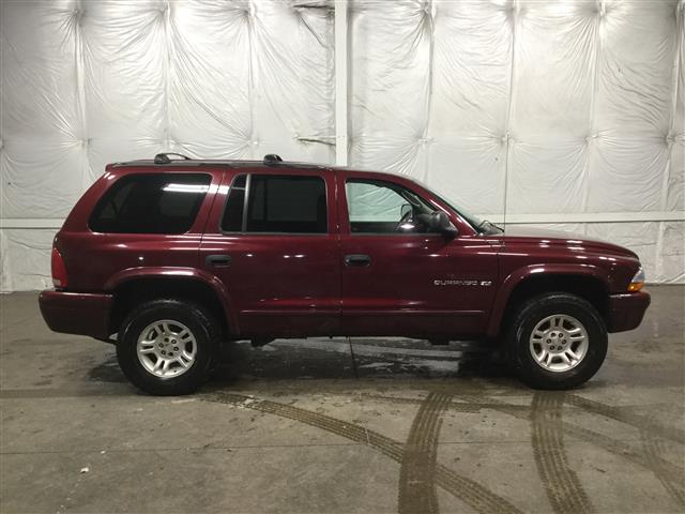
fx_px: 613
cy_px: 257
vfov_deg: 45.4
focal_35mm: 31
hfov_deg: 58.4
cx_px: 342
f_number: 2.4
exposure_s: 1/30
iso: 80
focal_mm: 3.3
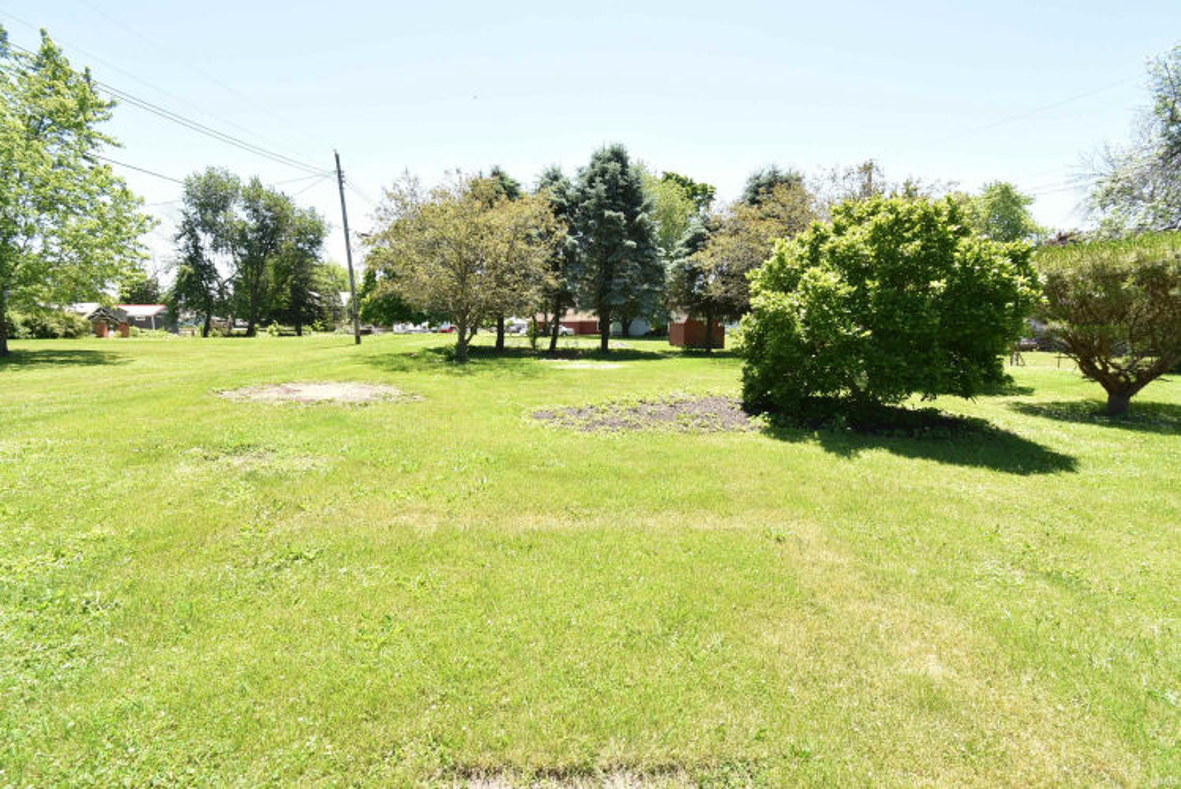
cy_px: 394
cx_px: 590
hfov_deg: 100.3
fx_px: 492
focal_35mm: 15
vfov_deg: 77.4
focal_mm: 10
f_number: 9
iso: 400
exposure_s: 1/200
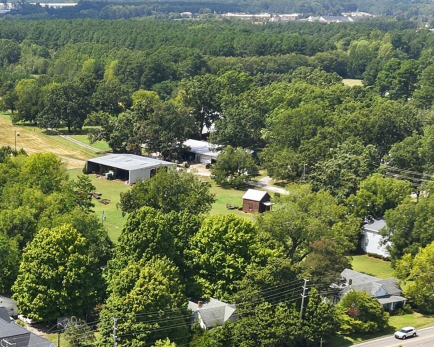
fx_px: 1040
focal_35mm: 81
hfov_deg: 22.8
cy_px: 365
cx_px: 13
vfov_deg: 18.3
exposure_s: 1/3200
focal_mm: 8.7
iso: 190
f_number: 1.8
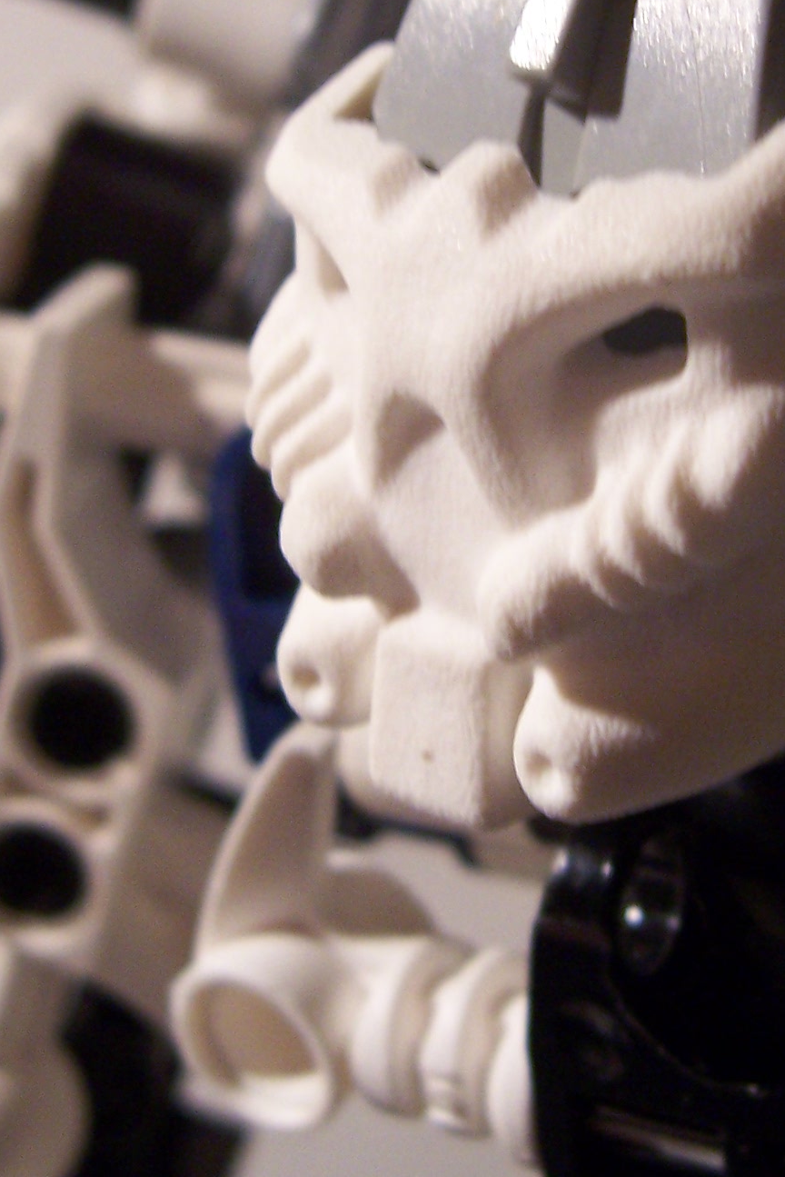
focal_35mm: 74
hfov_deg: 18.4
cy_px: 326
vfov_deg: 27.0
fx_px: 2419
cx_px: 489
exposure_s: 1/20
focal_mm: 6
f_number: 3
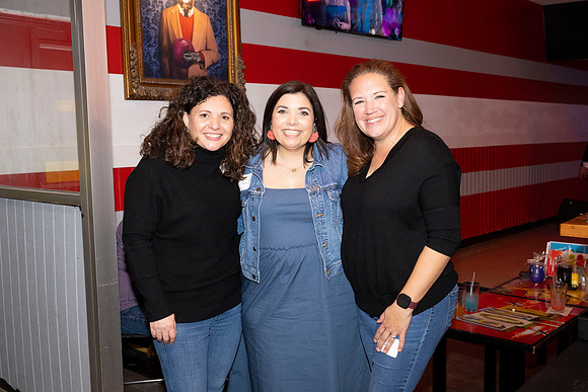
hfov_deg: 50.7
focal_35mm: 38
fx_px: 621
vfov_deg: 35.1
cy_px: 196
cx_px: 294
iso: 2000
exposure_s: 1/100
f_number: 5.6
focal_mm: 38
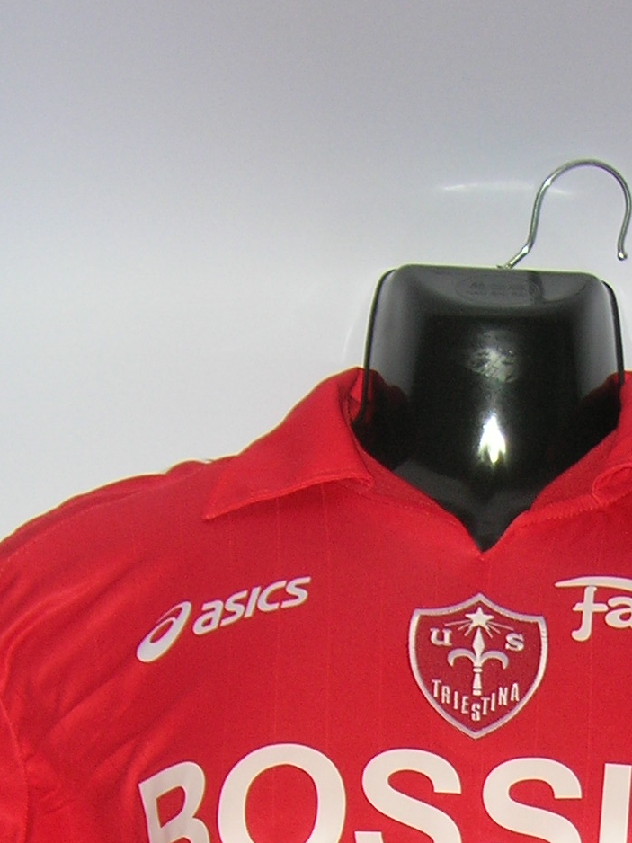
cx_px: 458
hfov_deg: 15.7
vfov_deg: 19.3
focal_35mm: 94
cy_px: 1083
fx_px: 2289
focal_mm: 5.7
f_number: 2.9
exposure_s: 1/60.1
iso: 50
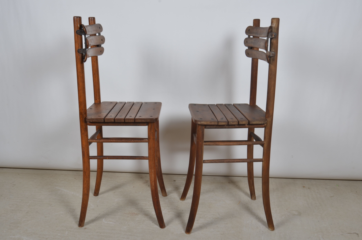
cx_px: 181
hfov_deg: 53.2
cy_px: 120
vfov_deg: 36.7
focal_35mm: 36
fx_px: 361
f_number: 14
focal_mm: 24
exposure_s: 1/125
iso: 100
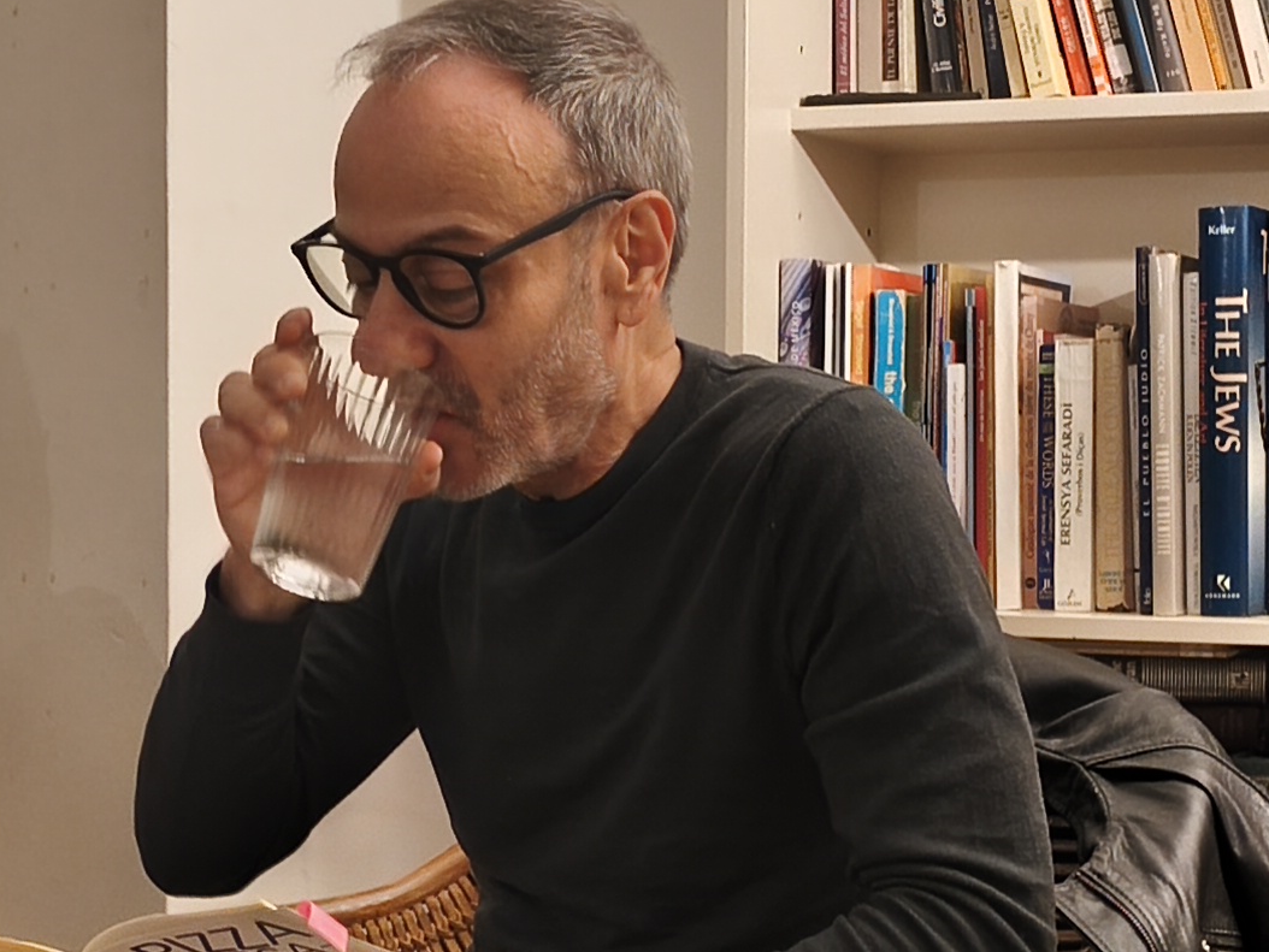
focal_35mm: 89
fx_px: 3263
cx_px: 596
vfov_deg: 16.6
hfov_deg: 22.0
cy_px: 656
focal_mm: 6.14
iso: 2000
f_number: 1.65
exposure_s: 1/25
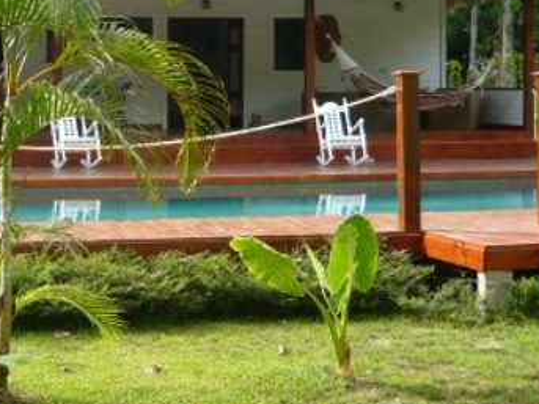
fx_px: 1199
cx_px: 102
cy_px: 94
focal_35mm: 77
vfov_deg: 19.0
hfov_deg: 24.9
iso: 100
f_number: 2.8
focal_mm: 5.5
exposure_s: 1/320
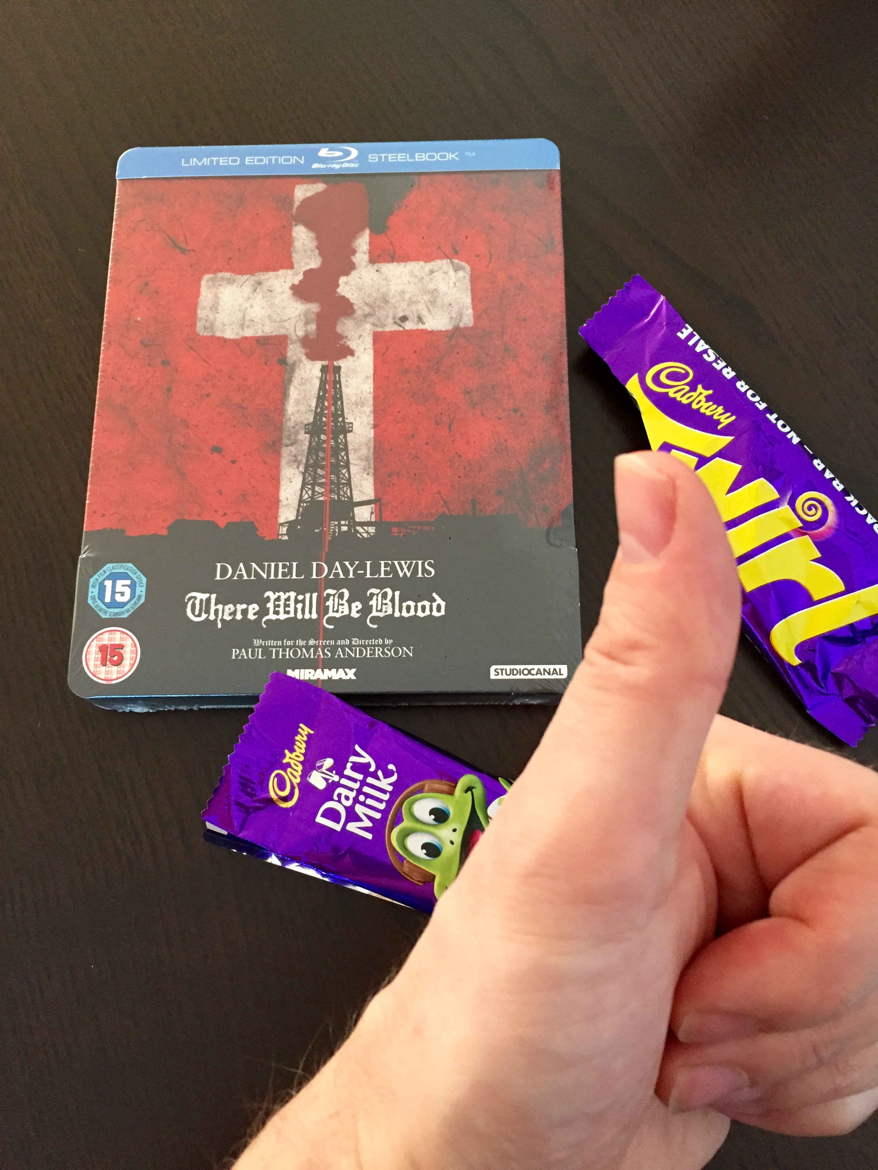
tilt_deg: -74.7
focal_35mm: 29
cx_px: 439
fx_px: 981
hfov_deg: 48.2
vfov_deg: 61.7
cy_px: 585
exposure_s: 1/33
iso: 200
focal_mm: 4.15
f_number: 2.2
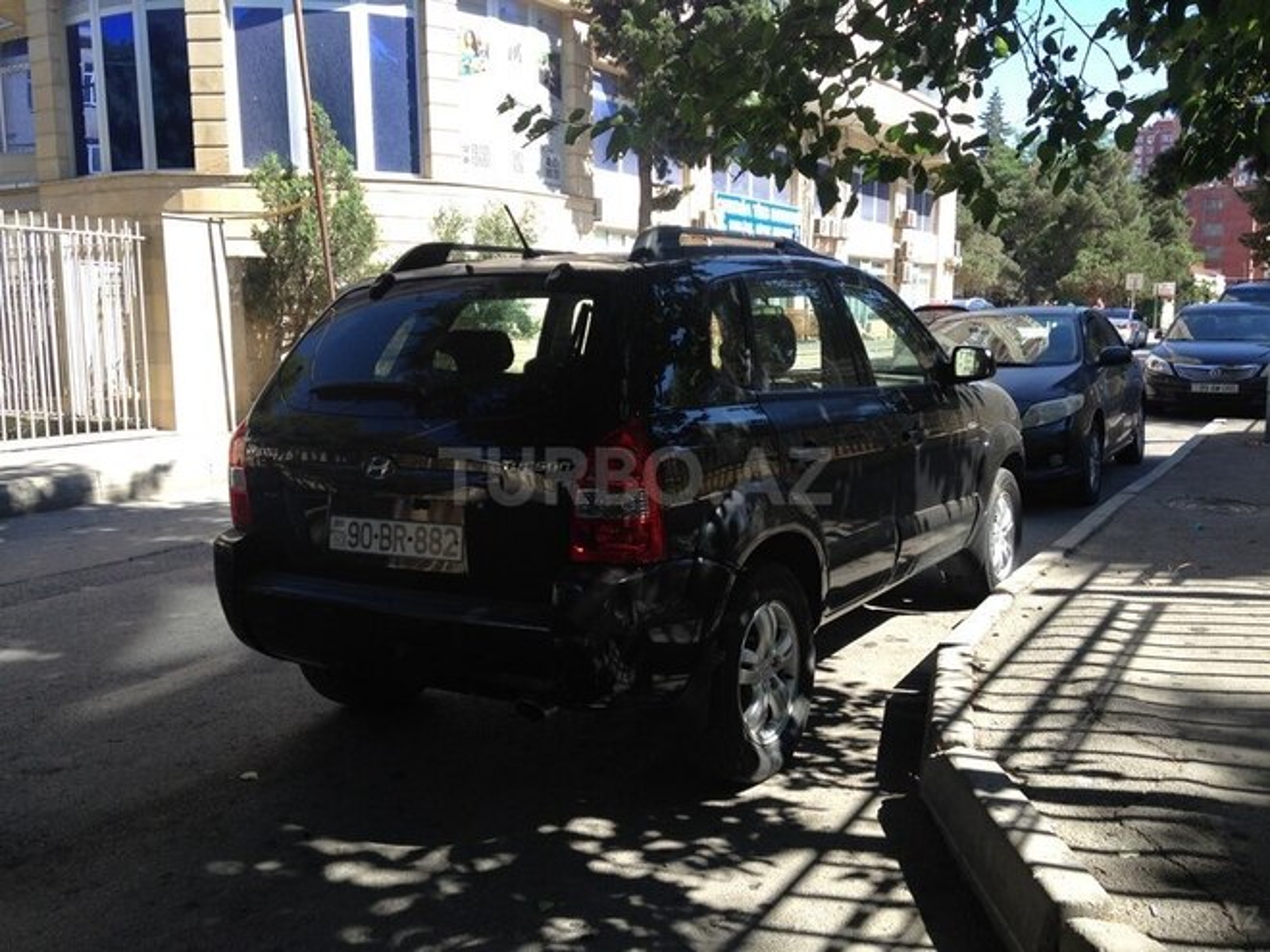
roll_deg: -0.1
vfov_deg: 42.9
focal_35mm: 33
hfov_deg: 55.4
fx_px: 1211
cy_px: 476
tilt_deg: -7.0
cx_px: 635
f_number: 2.4
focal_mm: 4.12
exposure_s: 1/390
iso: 50
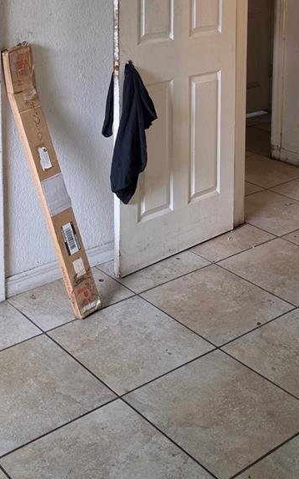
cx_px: 97
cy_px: 21
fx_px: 665
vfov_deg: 36.3
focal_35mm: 51
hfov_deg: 25.2
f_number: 1.4
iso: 250
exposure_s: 1/120
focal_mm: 6.5
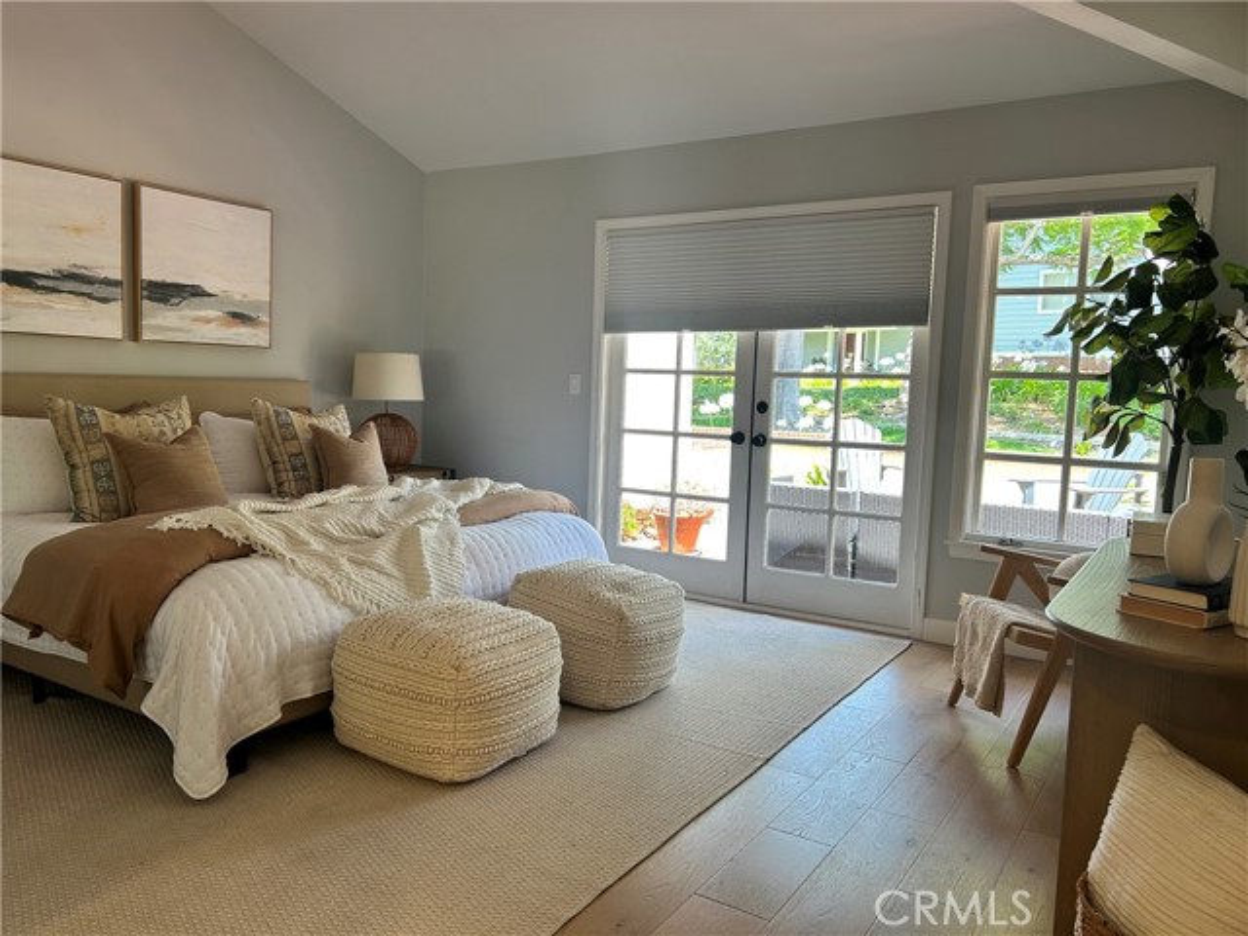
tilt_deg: -5.3
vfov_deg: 53.1
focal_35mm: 26
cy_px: 468
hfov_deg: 67.3
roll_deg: -1.4
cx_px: 624
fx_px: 937
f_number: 1.5
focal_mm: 5.7
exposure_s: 1/120
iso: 50
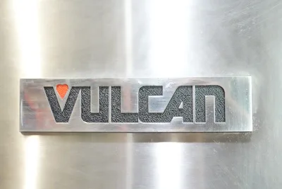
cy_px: 94
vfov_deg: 36.0
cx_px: 141
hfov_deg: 51.9
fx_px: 290
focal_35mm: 37
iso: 6400
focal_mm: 13.56
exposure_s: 1/10
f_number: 11
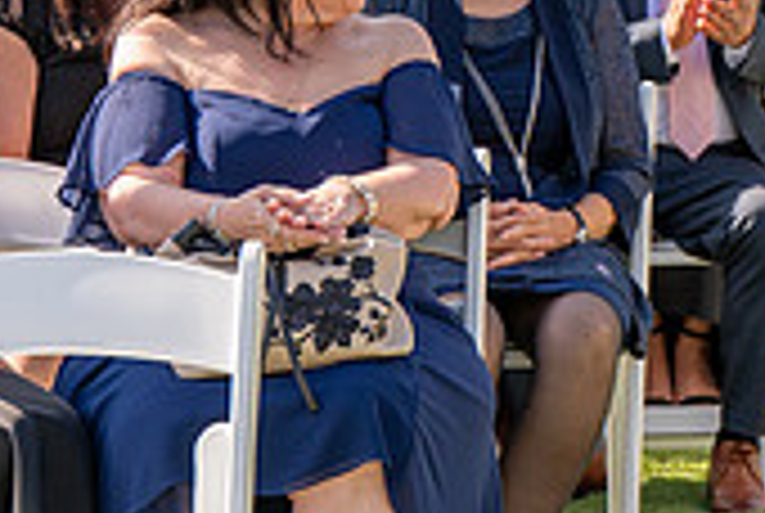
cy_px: 92
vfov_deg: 4.8
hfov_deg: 7.1
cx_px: 1233
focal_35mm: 286
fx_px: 6088
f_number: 4.5
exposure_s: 1/1000
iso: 200
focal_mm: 84
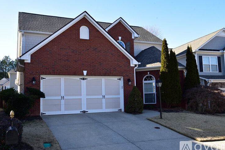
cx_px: 114
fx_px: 225
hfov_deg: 53.1
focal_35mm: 36
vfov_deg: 36.9
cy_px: 76
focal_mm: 35
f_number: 9
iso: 400
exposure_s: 1/160
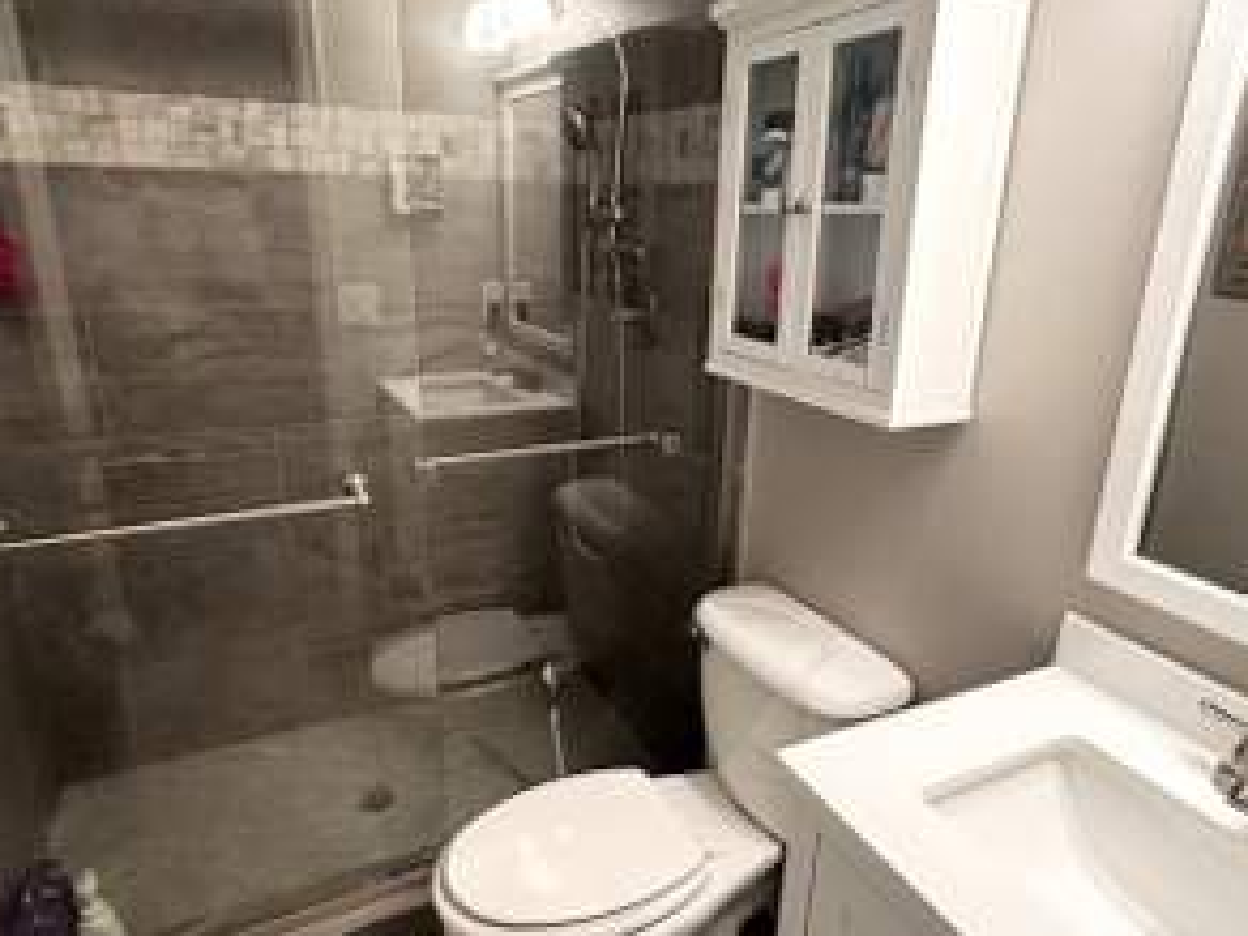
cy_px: 474
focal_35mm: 23
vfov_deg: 58.9
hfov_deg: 73.9
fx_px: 829
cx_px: 615
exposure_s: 1/60
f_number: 2.2
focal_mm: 2.22
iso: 320
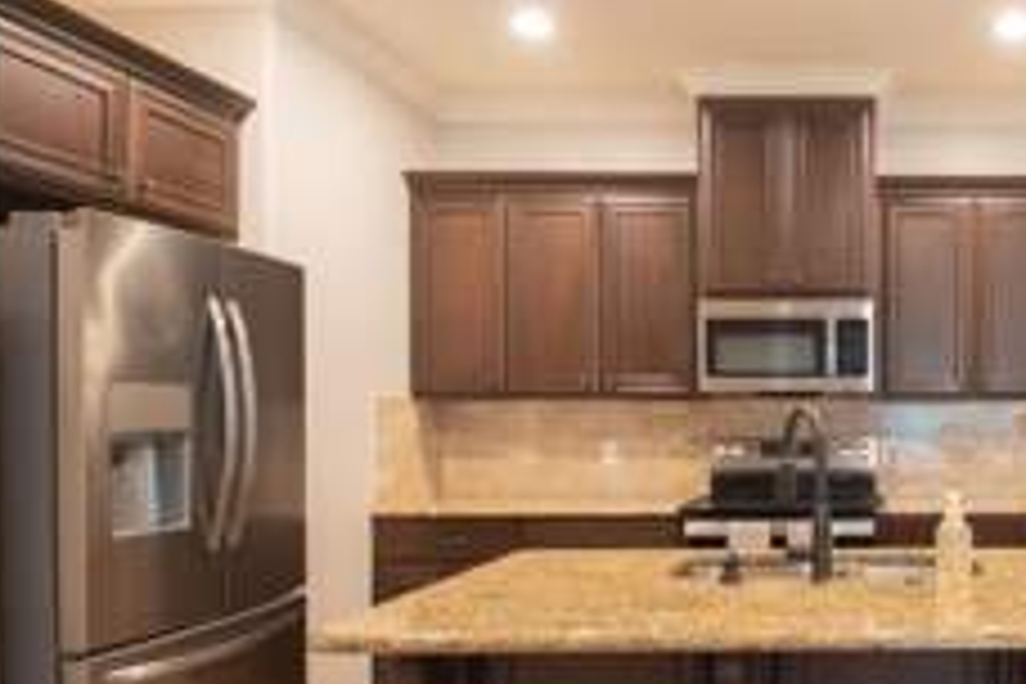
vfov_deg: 40.8
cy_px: 434
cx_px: 873
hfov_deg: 53.3
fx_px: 912
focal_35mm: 32
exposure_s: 1/30
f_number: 4.5
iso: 1250
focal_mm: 10
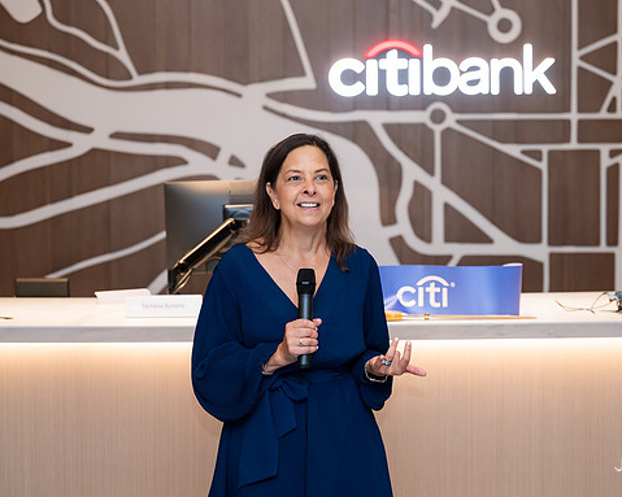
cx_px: 364
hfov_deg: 20.4
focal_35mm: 94
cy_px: 237
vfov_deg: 16.4
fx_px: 1730
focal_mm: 77
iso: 400
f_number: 3.2
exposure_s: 1/160
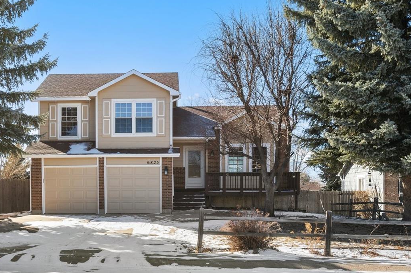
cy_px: 120
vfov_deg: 31.8
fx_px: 479
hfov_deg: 46.0
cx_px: 155
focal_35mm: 42
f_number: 8
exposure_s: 1/60
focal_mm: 27
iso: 50
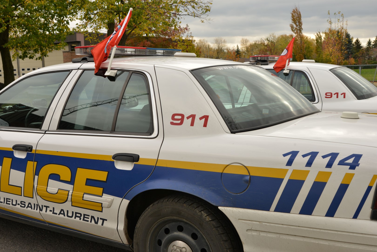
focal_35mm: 40
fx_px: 419
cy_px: 126
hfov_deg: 48.5
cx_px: 188
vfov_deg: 33.4
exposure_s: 1/250
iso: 400
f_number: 9
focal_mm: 40
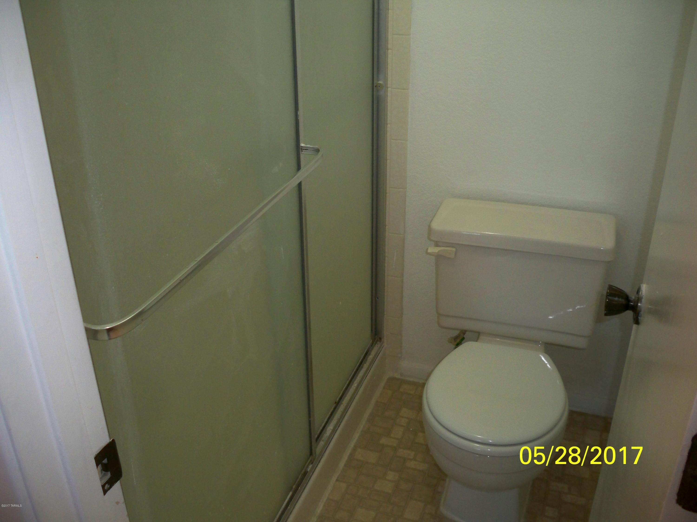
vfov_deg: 40.7
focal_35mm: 35
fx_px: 705
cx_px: 348
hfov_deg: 52.6
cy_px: 261
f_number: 3.1
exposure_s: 1/60
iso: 200
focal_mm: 6.3
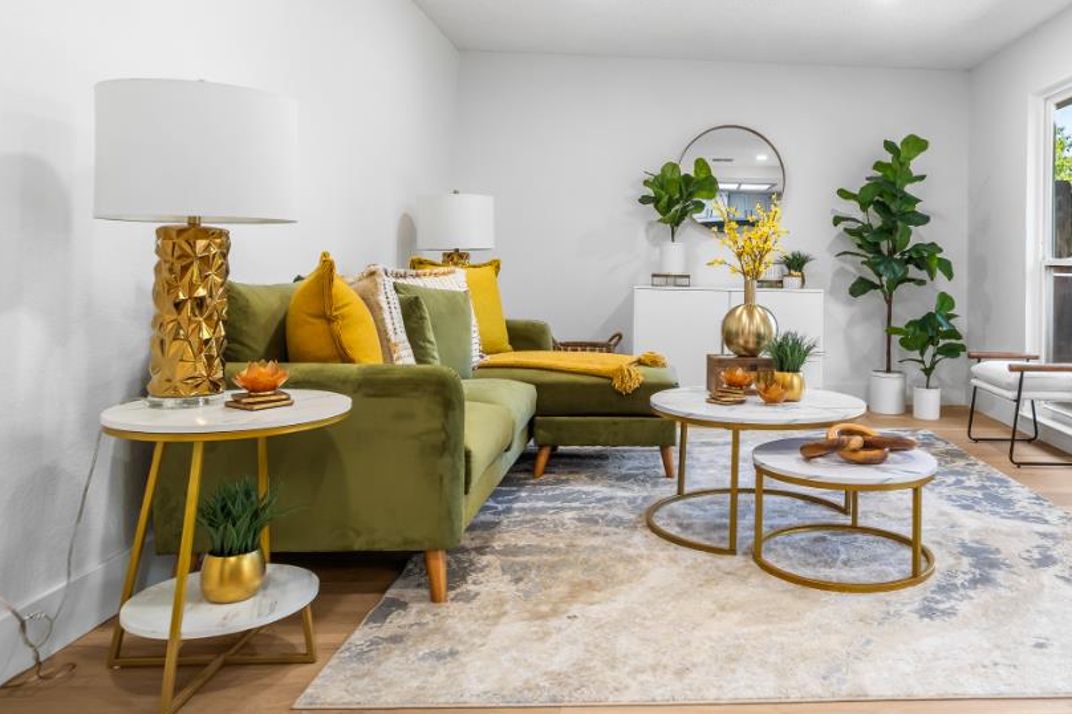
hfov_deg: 67.6
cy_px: 235
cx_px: 711
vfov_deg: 48.6
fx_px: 774
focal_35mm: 26
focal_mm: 14
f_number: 4.5
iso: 250
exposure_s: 1/13
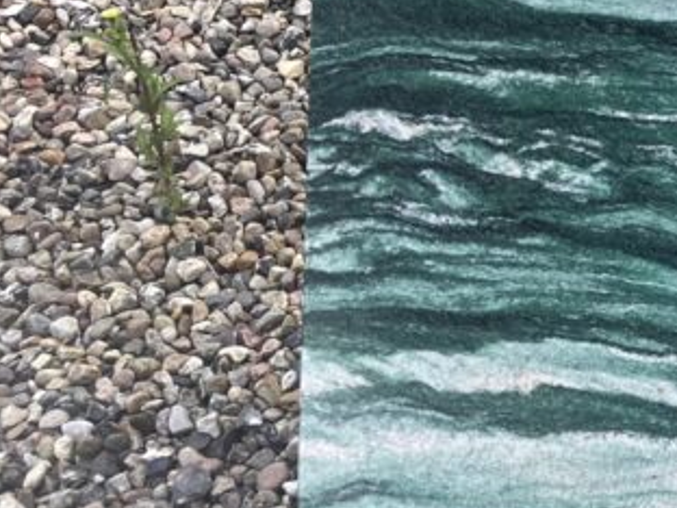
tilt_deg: -42.8
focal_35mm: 92
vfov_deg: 16.0
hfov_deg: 18.6
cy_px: 180
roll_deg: -2.6
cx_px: 1039
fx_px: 1799
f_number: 1.8
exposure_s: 1/607
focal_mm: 3.99
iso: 32
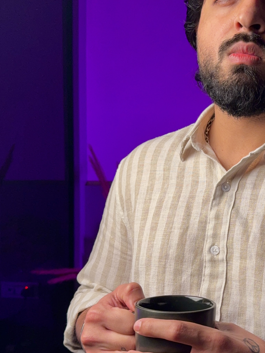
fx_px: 490
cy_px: 203
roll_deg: -1.2
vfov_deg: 39.6
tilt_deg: -2.4
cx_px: 228
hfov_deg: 29.3
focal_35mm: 48
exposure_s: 1/50
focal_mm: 6.76
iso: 200
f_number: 1.78
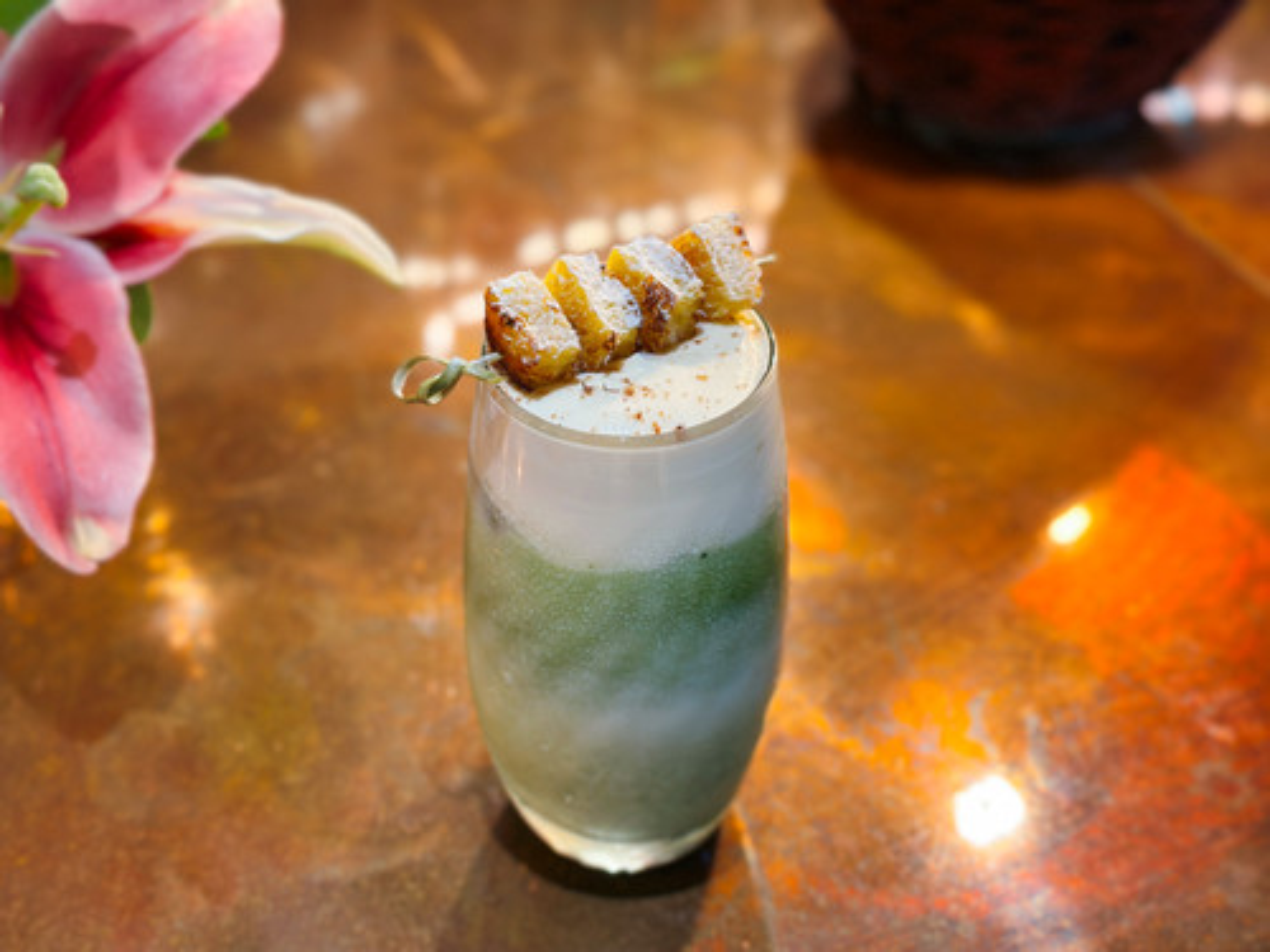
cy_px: 476
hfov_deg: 39.7
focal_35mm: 48
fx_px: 1761
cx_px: 635
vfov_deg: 30.3
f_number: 1.8
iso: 125
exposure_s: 1/50
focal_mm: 6.86
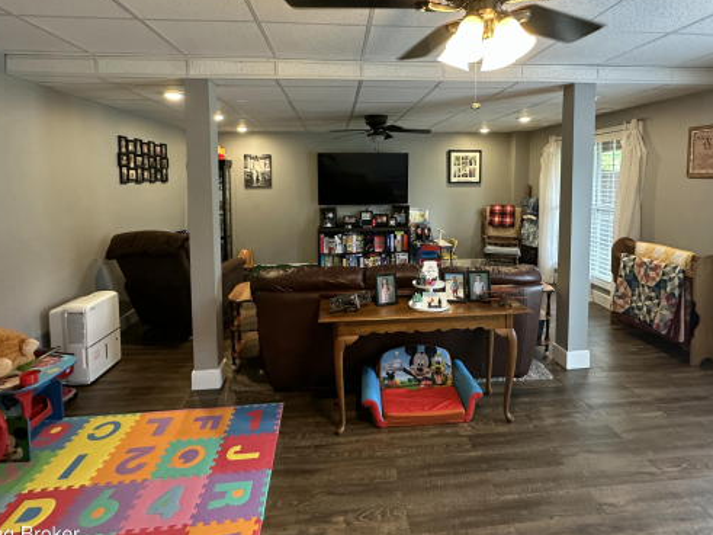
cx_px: 372
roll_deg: +0.1
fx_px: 391
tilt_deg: -3.9
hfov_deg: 84.6
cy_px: 204
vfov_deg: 67.7
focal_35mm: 19
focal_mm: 2.22
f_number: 2.2
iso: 320
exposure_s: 1/60
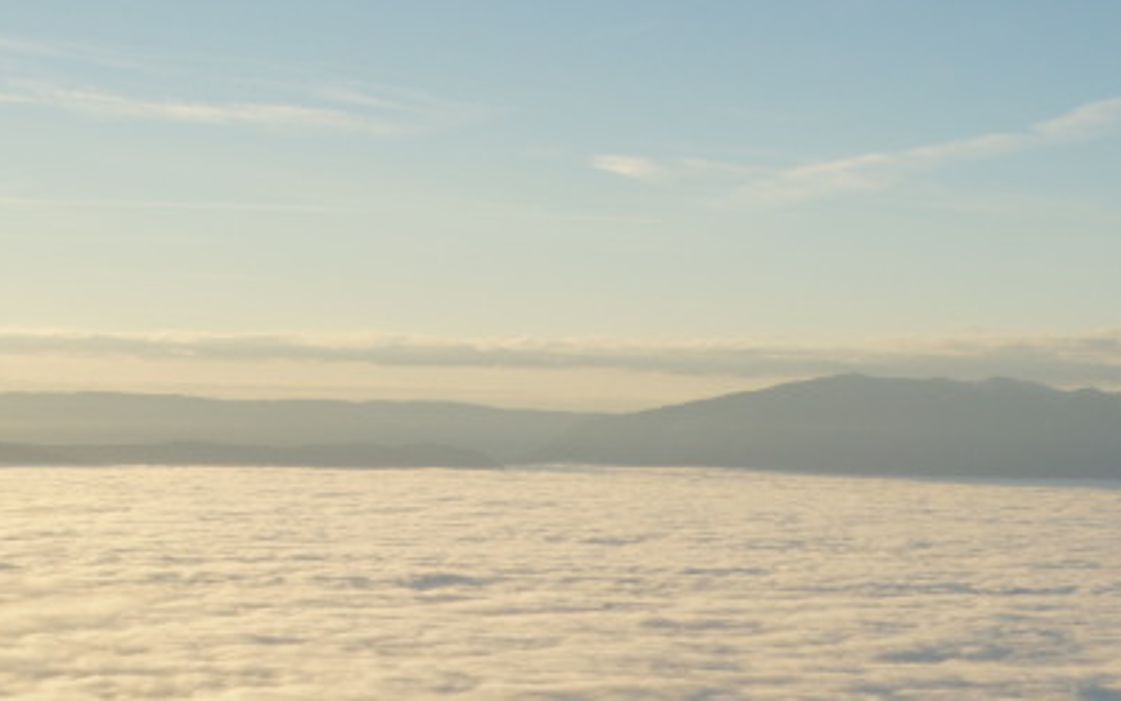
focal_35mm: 86
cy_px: 700
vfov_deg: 14.9
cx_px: 955
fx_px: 2628
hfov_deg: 23.6
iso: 200
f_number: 8
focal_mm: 28
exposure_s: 1/400
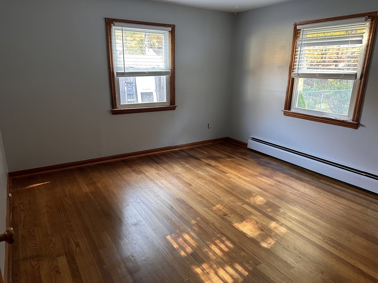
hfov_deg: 71.6
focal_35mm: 24
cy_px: 142
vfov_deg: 56.8
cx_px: 189
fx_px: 262
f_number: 1.78
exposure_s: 1/60
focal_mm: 6.86
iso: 400
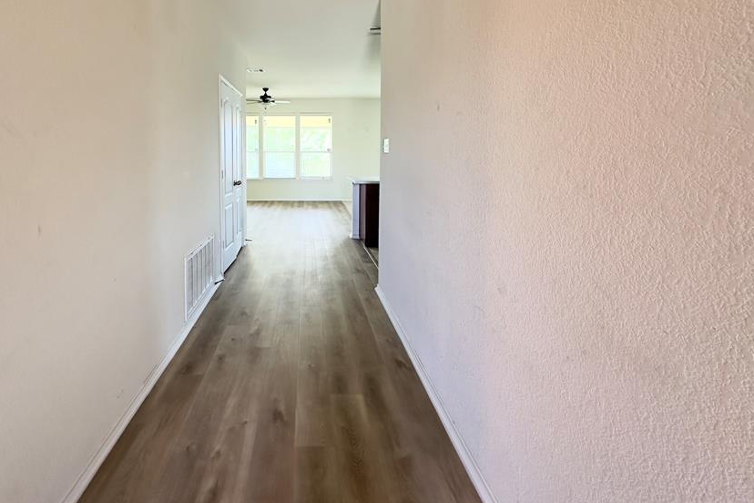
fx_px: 377
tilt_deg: -2.4
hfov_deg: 89.0
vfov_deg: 65.9
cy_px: 174
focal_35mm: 18
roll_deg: -0.3
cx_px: 305
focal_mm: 2.22
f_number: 2.2
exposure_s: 1/60
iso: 250
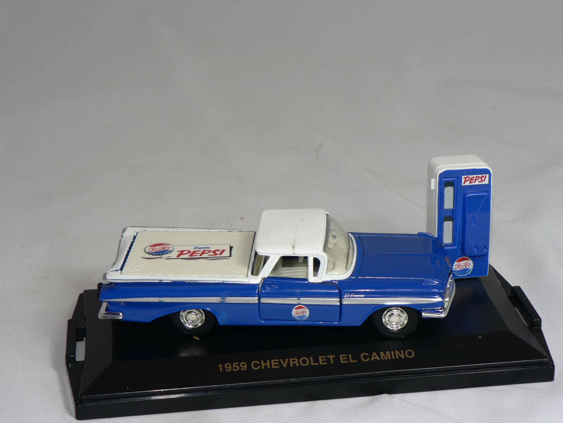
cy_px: 212
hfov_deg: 25.7
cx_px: 282
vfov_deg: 19.4
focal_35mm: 76
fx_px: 1236
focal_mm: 12.6
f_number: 3.2
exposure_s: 1/60
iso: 80
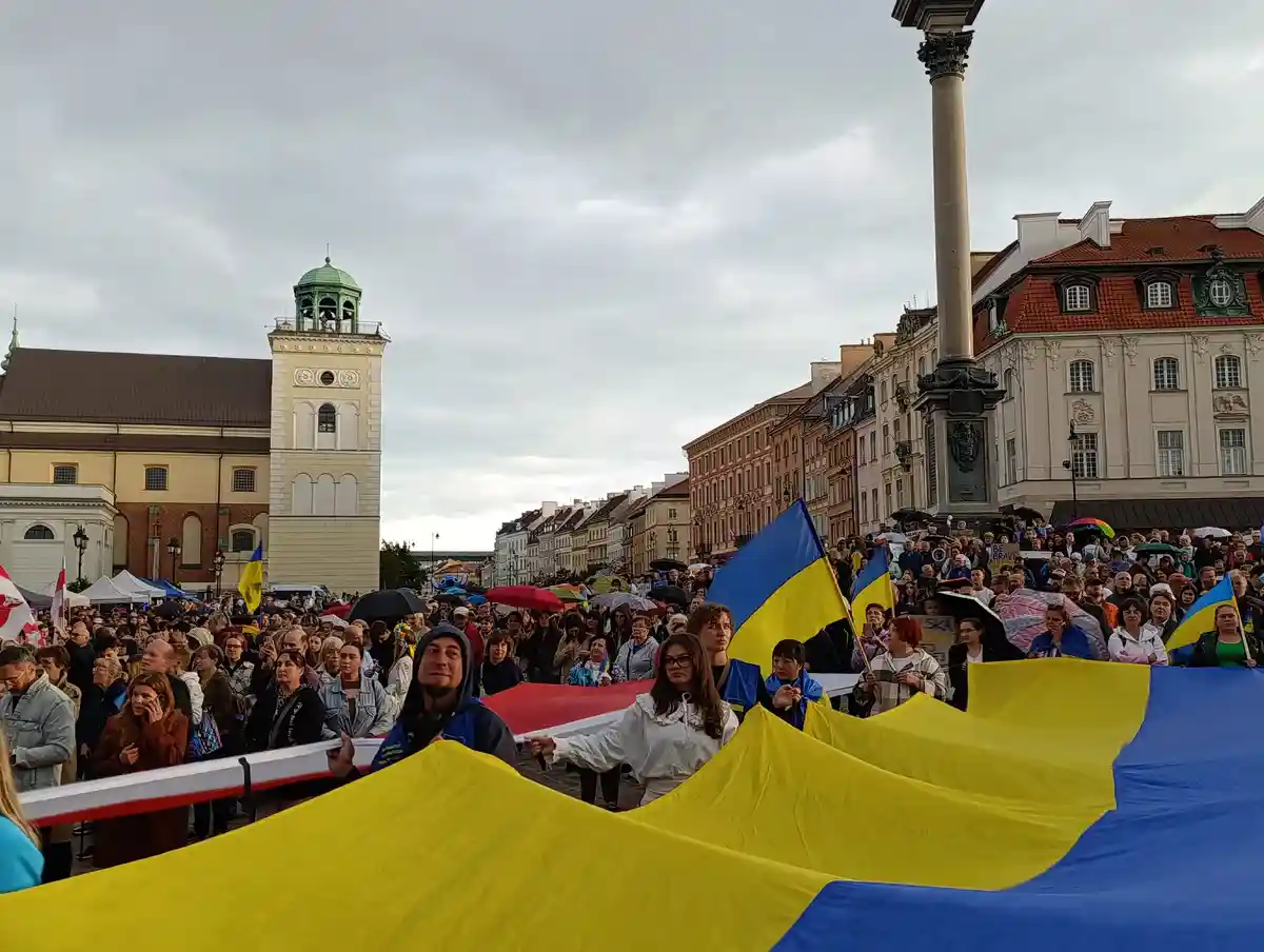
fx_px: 1280
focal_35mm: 35
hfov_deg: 52.6
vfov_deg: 40.8
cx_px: 632
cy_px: 476
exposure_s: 1/100
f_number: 1.6
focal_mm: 6.14
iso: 100
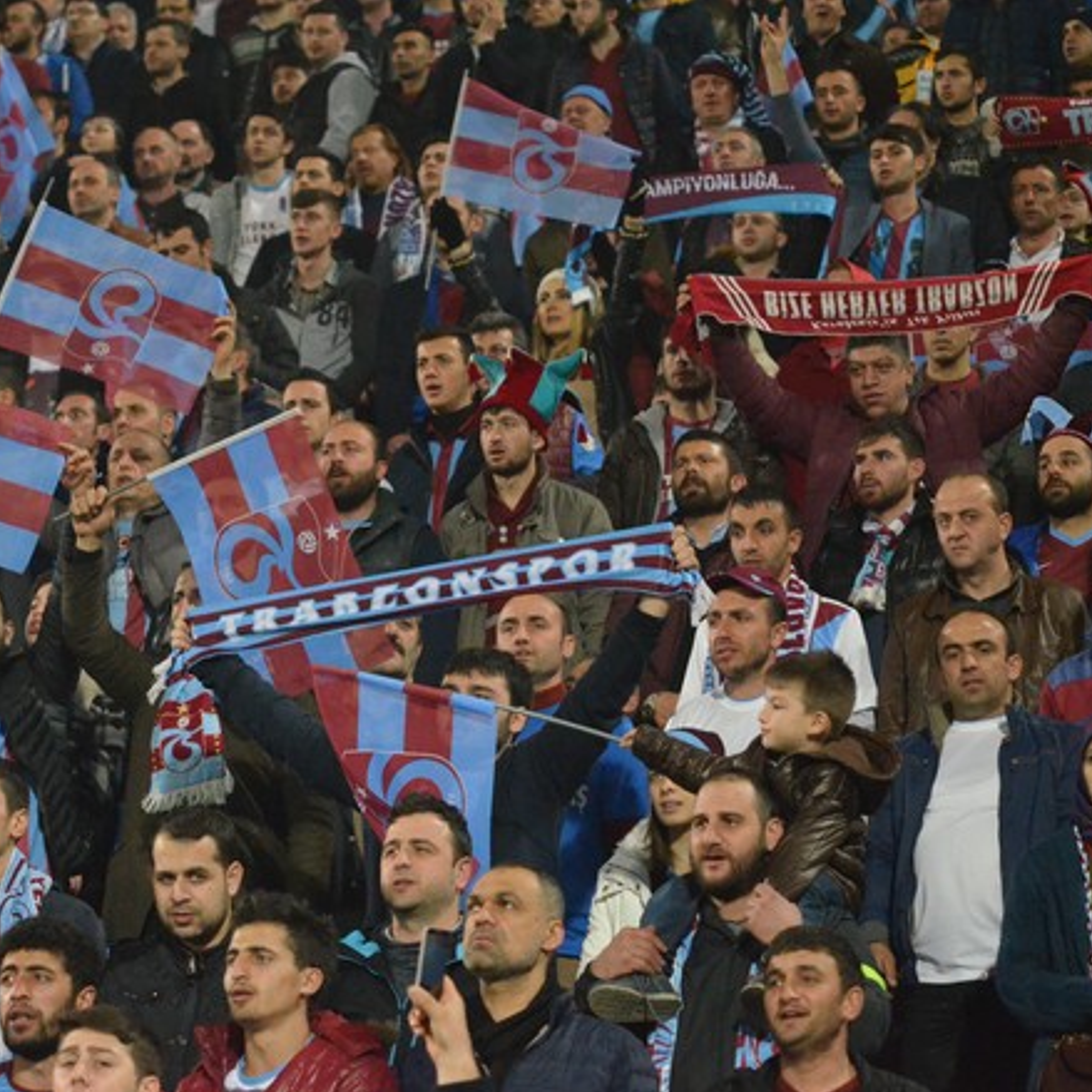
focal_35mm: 136
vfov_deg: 12.8
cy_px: 550
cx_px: 271
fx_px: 4854
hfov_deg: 12.8
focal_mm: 70
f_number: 2.8
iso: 5000
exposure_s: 1/1600
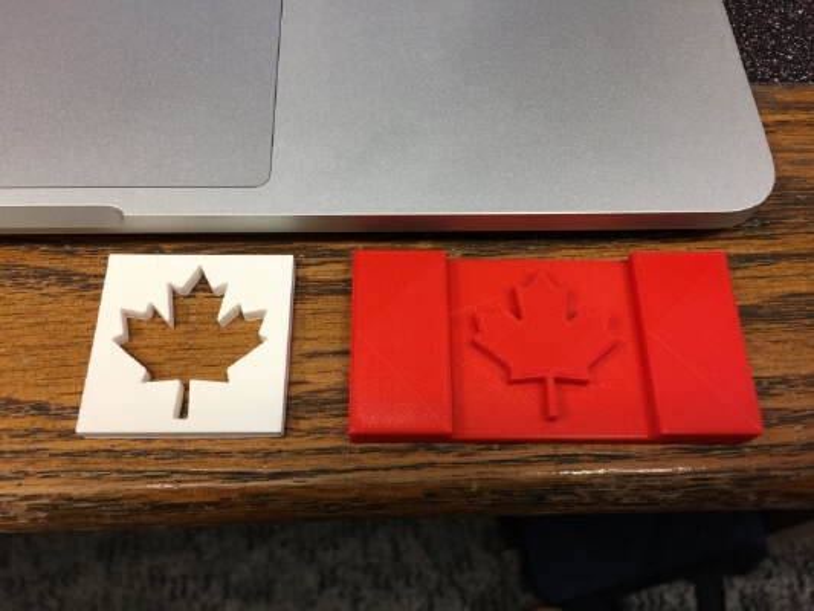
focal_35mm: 29
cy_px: 306
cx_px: 407
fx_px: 682
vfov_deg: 48.2
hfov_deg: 61.6
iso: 40
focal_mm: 4.15
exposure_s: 1/15
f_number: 2.2
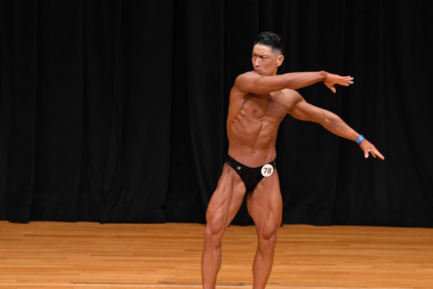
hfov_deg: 6.2
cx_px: 253
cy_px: 163
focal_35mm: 335
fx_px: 4028
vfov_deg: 4.1
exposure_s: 1/400
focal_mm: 190
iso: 3200
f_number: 5.6
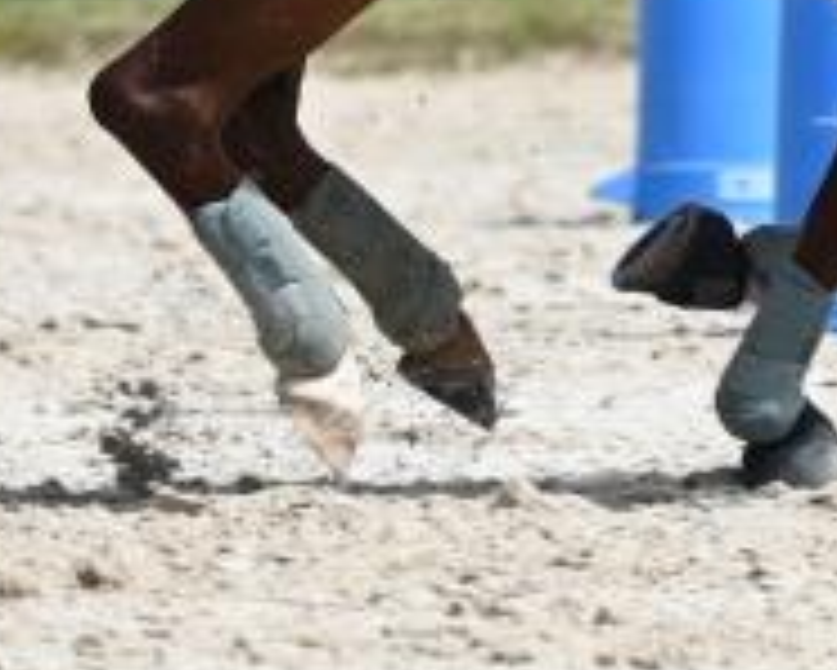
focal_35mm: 886
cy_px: -315
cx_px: 868
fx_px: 21959
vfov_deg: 1.7
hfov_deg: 2.2
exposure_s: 1/1250
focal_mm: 220
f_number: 5.6
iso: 220
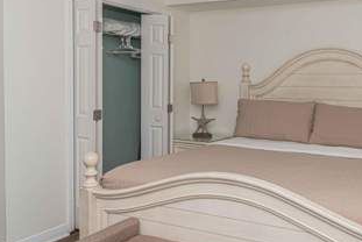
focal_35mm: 37
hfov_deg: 50.4
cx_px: 255
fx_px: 372
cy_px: 86
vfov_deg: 35.7
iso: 400
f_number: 7.1
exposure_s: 1/160
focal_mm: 24
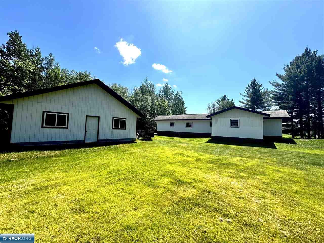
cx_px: 162
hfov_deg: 102.1
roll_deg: -1.6
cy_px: 122
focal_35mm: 14
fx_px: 131
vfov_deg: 85.7
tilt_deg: +2.2
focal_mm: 2.22
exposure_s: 1/1709
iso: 50
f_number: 2.2
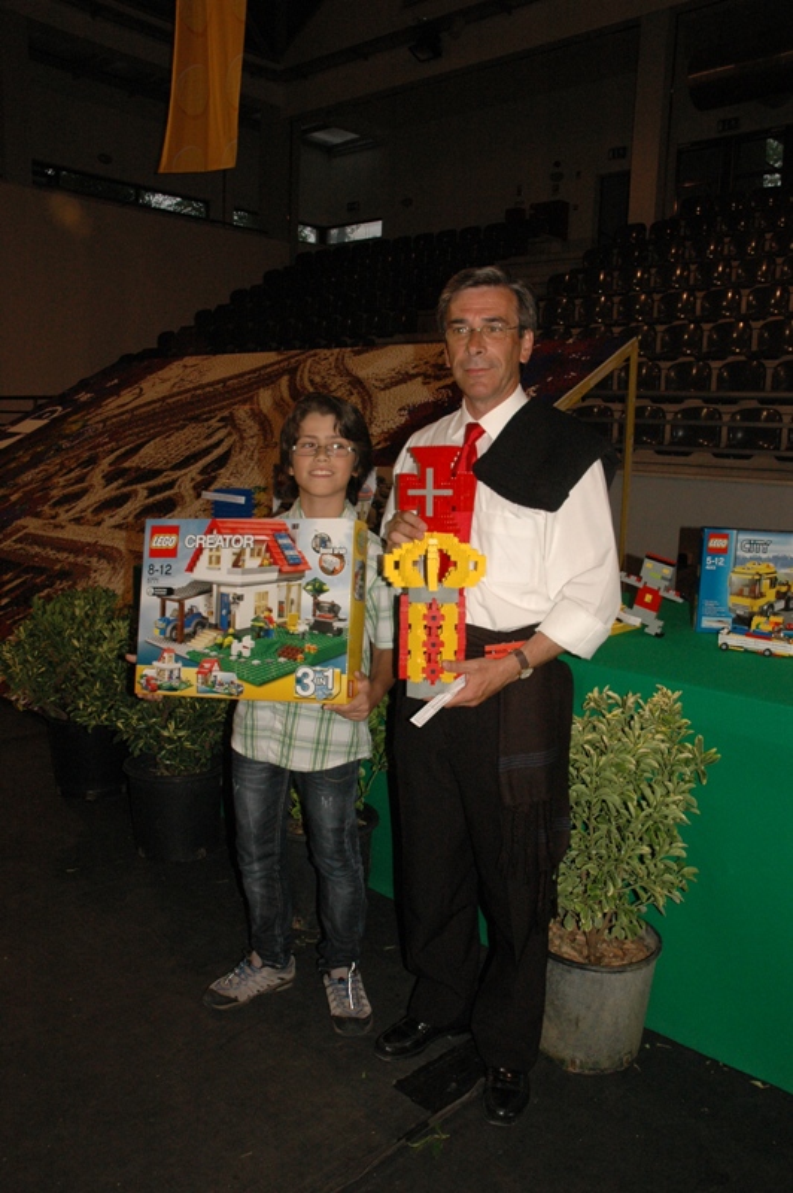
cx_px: 396
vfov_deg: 67.4
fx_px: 894
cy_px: 596
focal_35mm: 27
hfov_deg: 47.9
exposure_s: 1/250
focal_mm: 18
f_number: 7.1
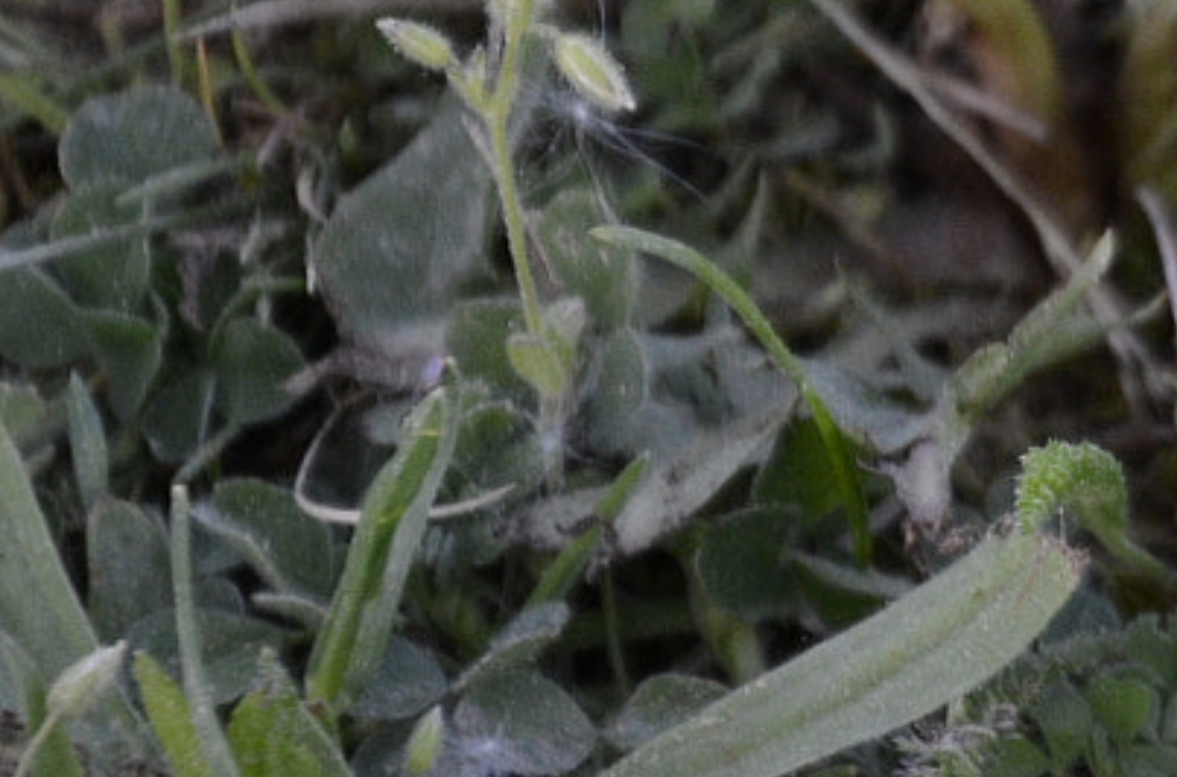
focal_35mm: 626
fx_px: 20402
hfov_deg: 3.3
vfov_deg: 2.2
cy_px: -156
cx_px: 2123
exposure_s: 1/640
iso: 800
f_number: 5.6
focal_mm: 105
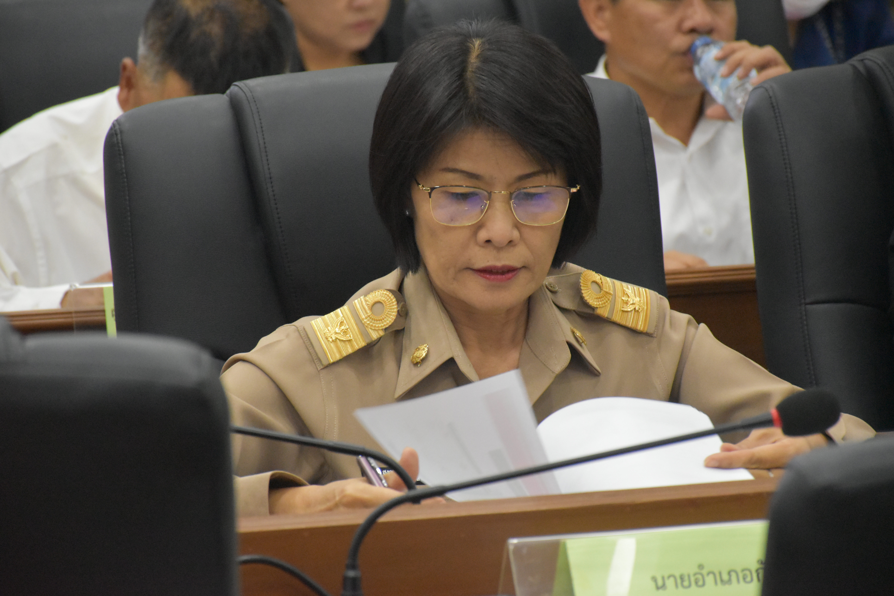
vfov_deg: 6.5
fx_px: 5215
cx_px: 447
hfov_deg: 9.8
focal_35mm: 210
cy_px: 298
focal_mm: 140
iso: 5600
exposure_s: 1/125
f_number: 5.6
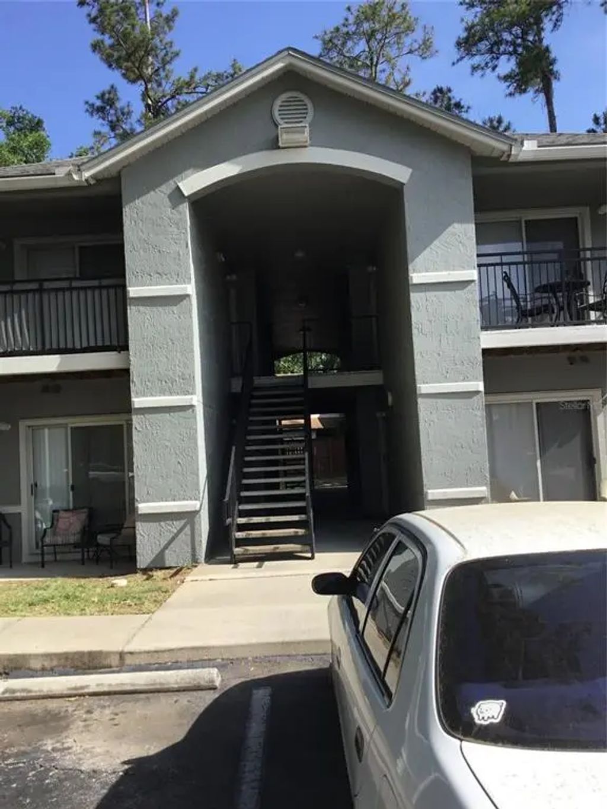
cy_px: 404
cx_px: 304
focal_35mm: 31
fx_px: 725
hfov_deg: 45.4
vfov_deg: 58.3
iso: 25
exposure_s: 1/799
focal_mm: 3.3
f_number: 2.4
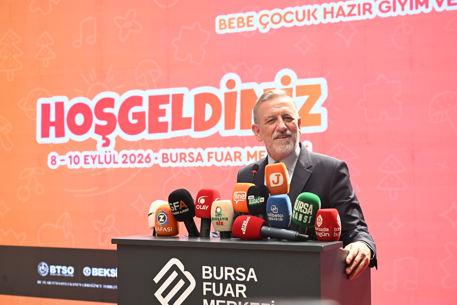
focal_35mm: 70
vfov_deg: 19.5
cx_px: 228
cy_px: 152
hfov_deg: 28.8
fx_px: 889
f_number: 5
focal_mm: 70
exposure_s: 1/160
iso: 400
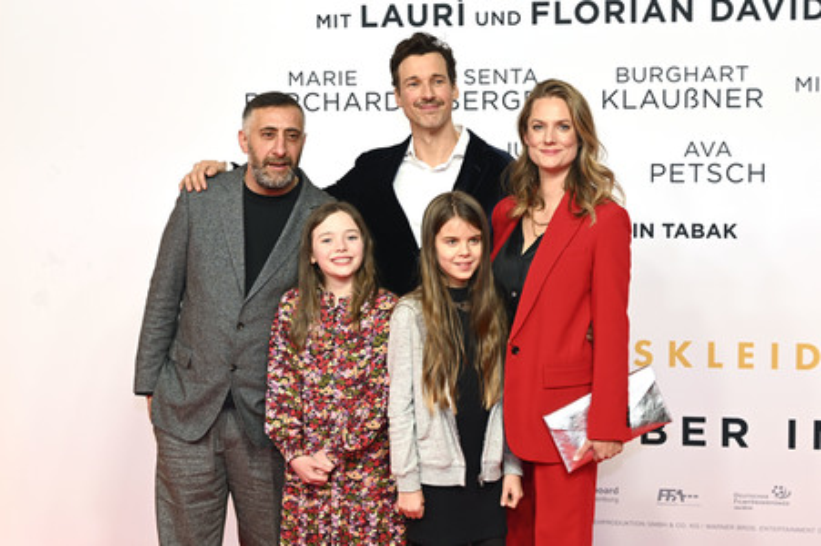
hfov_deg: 36.9
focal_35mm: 54
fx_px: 1231
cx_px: 410
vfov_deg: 25.0
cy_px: 273
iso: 640
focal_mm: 54
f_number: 5
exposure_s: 1/125
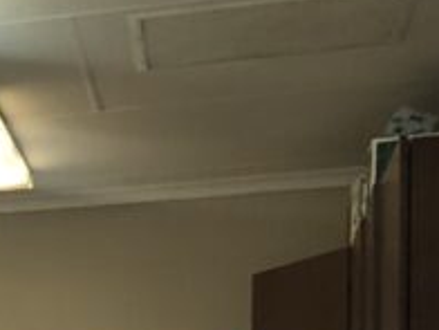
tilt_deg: +0.3
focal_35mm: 146
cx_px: -701
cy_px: 579
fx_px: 1852
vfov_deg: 9.7
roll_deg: +1.5
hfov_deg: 10.9
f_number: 1.8
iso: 40
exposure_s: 1/20
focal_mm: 3.99
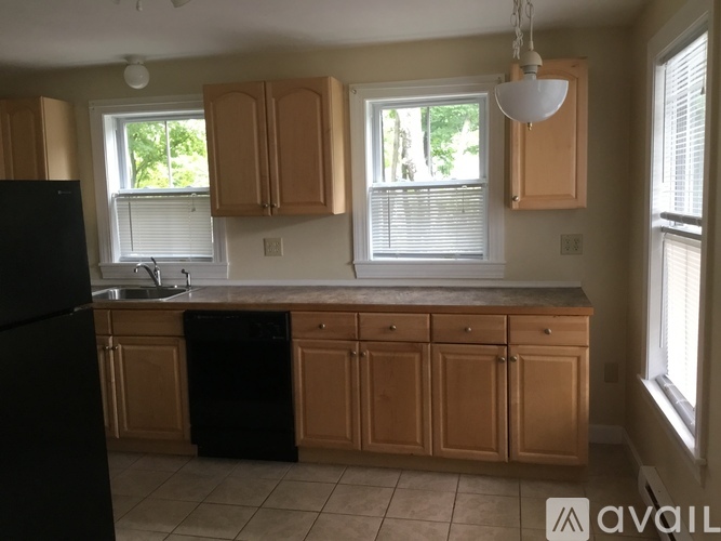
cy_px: 270
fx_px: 646
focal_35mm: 31
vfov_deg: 45.4
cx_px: 360
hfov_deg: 58.4
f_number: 2.4
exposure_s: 1/30
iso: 100
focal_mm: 3.3
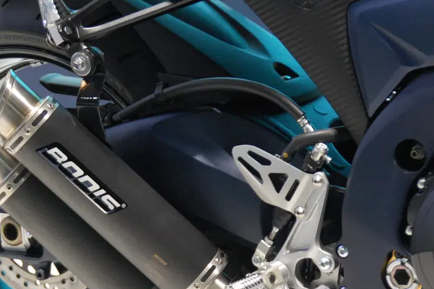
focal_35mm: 195
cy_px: 200
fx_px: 2352
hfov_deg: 10.5
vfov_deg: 7.0
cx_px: 184
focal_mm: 78
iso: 800
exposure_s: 1/80
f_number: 5.6
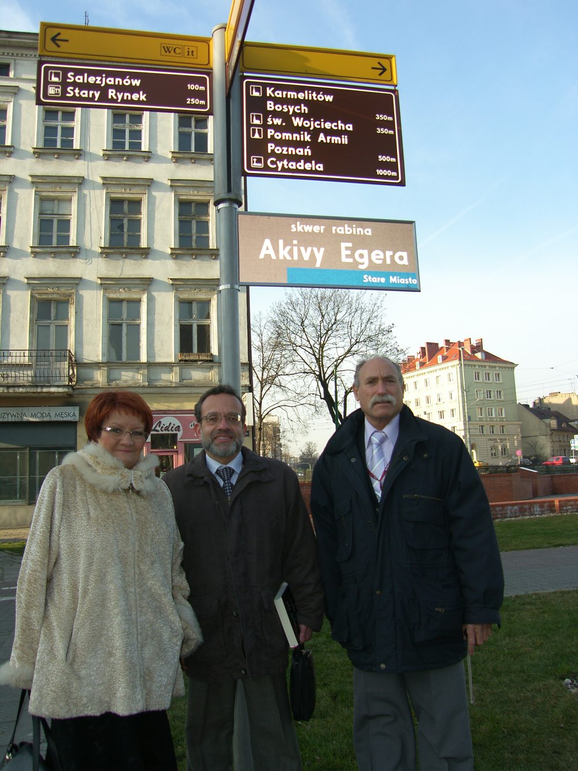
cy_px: 386
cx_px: 289
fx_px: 623
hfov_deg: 49.8
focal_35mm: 28
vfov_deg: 63.4
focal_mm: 7.4
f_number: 2.2
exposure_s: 1/800
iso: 50
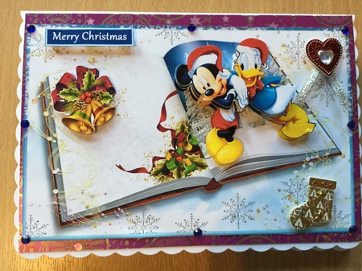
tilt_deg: -84.7
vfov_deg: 45.4
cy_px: 136
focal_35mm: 31
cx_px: 181
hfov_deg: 58.4
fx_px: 324
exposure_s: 1/33
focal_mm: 3.3
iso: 160
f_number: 2.4
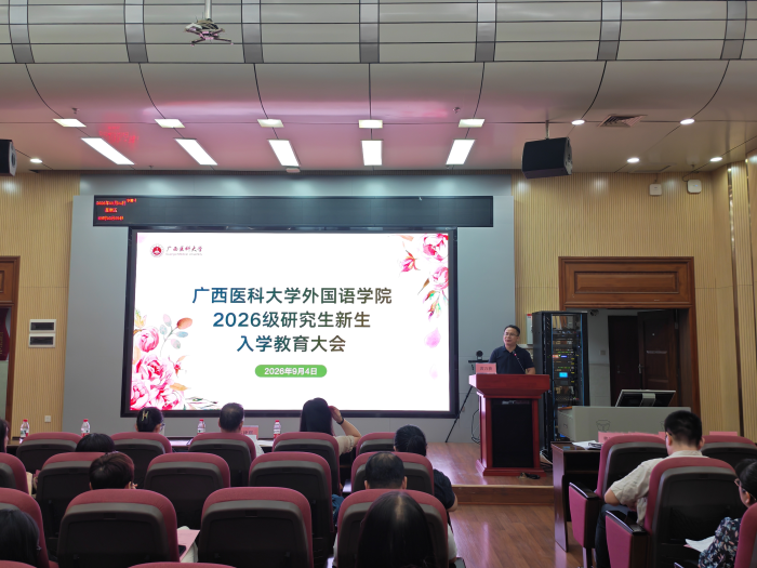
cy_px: 284
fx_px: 656
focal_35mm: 30
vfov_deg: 46.8
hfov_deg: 60.0
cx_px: 378
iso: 500
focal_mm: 6.12
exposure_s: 1/120
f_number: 1.9
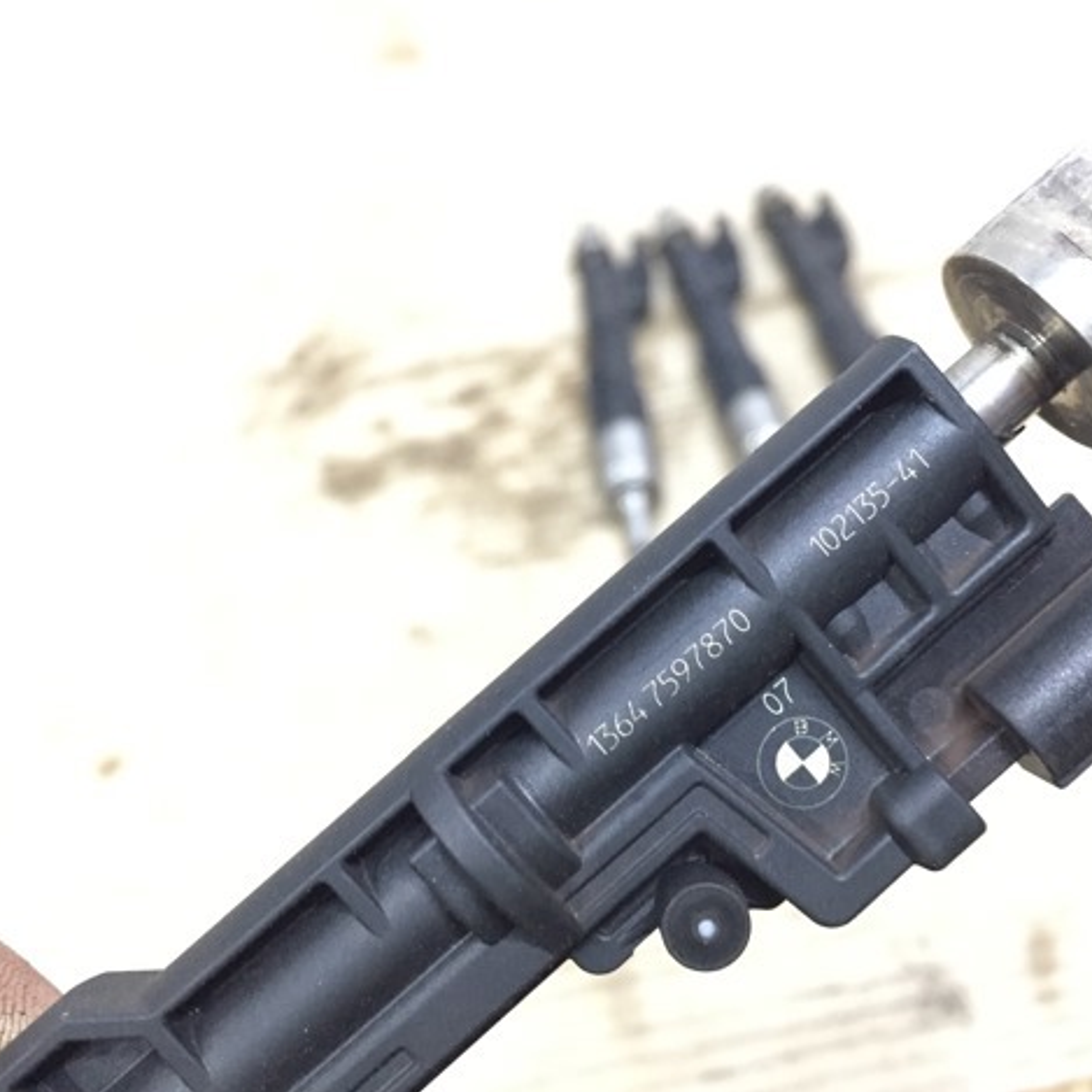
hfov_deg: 47.0
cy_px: 538
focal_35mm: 35
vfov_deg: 47.2
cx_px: 633
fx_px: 1249
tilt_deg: -45.2
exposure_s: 1/25
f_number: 2.2
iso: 250
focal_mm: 4.15
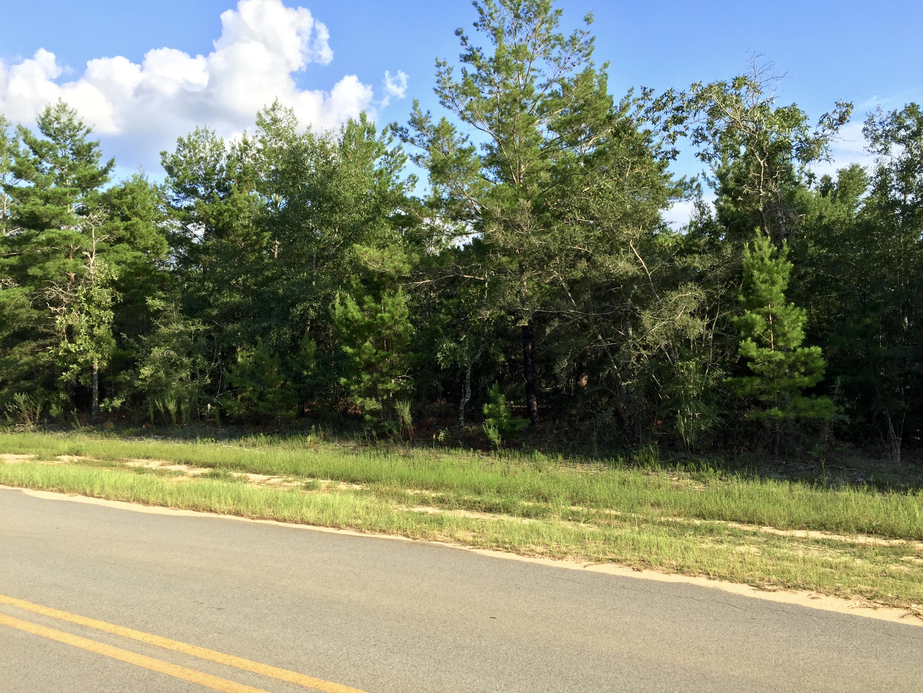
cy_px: 346
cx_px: 462
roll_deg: -1.6
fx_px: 773
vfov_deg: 48.2
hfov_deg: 61.7
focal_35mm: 29
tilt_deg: +3.2
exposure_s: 1/860
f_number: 2.2
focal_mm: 4.15
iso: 32
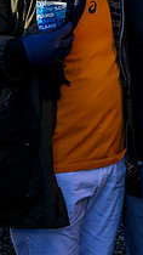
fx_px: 654
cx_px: 345
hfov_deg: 10.6
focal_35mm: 97
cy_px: 71
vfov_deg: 21.9
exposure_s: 1/1600
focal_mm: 30
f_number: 5.6
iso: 500
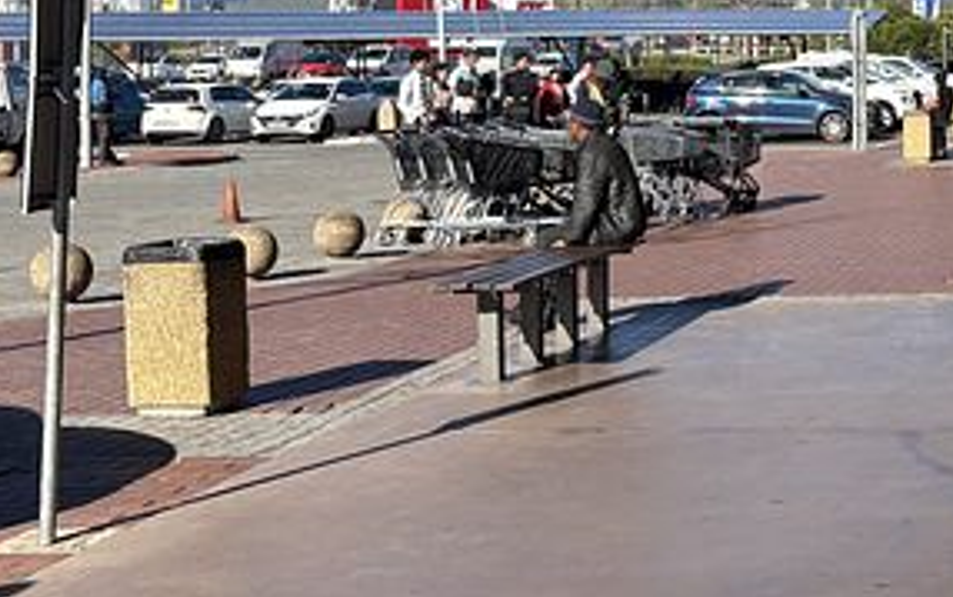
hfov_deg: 25.5
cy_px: 30
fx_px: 2001
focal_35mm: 77
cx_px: 943
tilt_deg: +0.3
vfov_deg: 16.7
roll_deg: +1.3
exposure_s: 1/2639
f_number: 1.6
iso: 50
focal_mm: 5.96
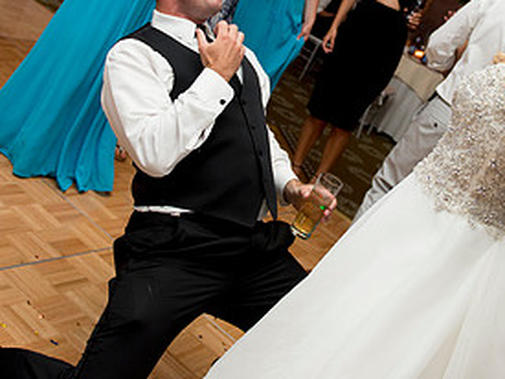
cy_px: 62
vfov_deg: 25.9
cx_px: 310
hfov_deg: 34.8
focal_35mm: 55
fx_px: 802
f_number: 2.8
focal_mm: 24
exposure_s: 1/125
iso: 640
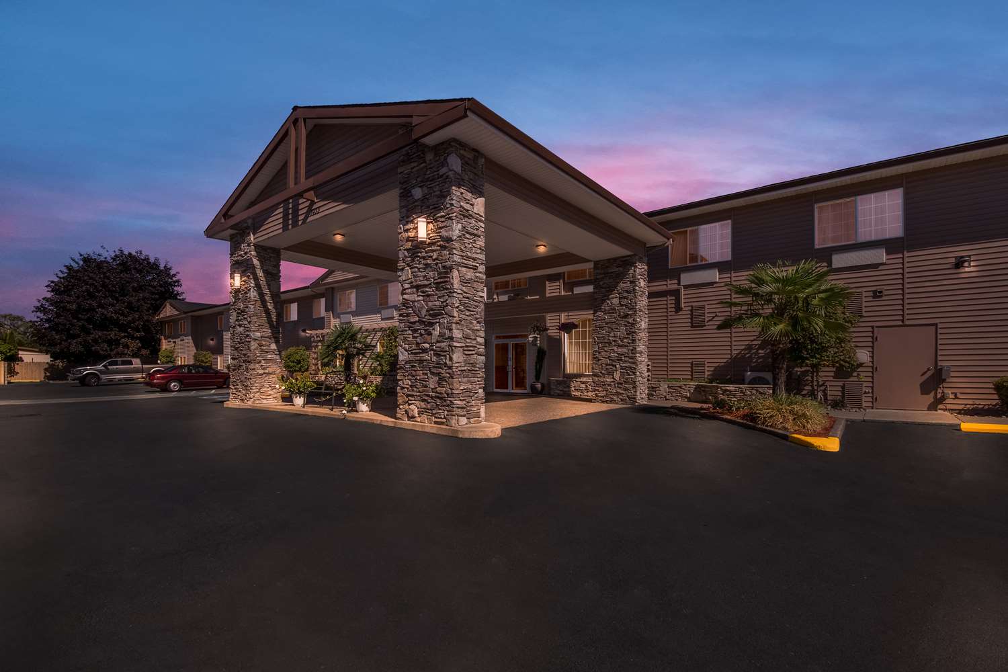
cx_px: 504
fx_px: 420
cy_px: 336
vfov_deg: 77.3
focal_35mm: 15
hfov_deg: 100.4
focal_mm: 10
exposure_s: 1/800
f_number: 9
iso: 250
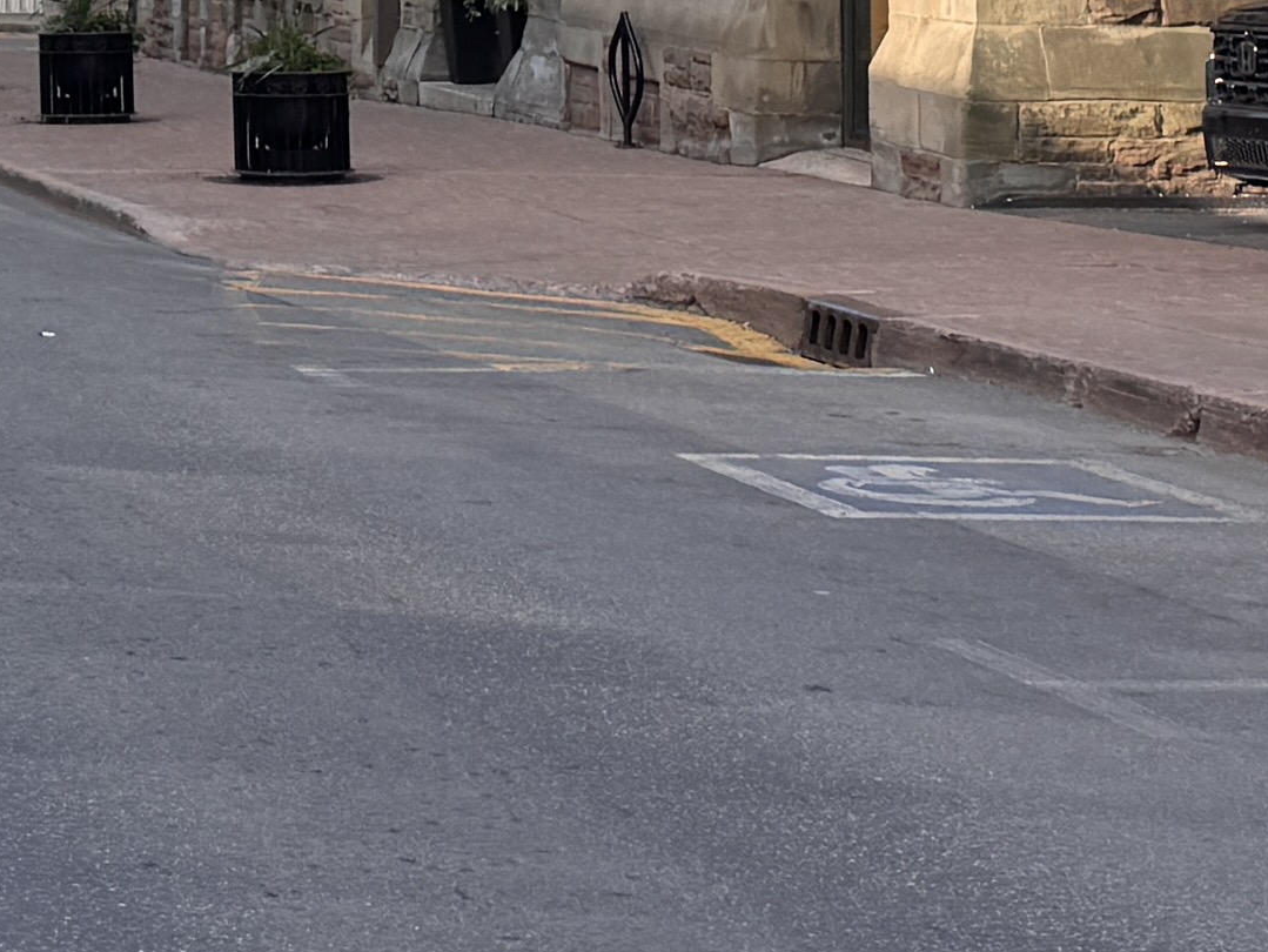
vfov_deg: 11.1
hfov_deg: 15.0
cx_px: -204
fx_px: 4654
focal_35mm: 127
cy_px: -632
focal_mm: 6.76
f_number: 1.78
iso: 80
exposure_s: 1/2331
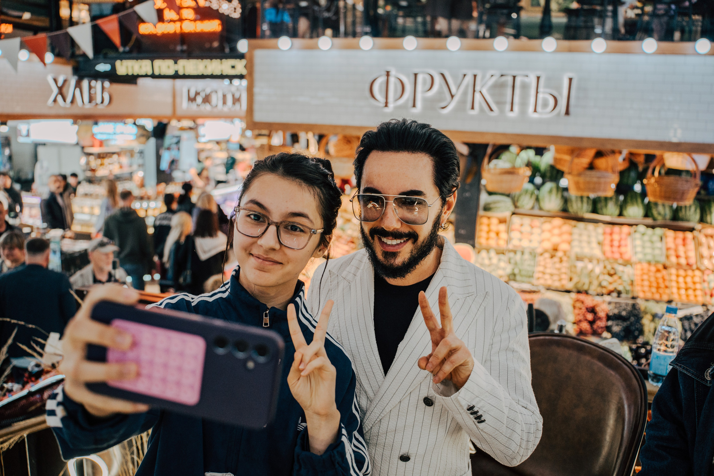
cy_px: 238
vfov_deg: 46.4
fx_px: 555
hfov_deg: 65.5
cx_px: 357
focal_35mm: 28
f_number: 2.8
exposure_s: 1/200
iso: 1250
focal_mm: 28
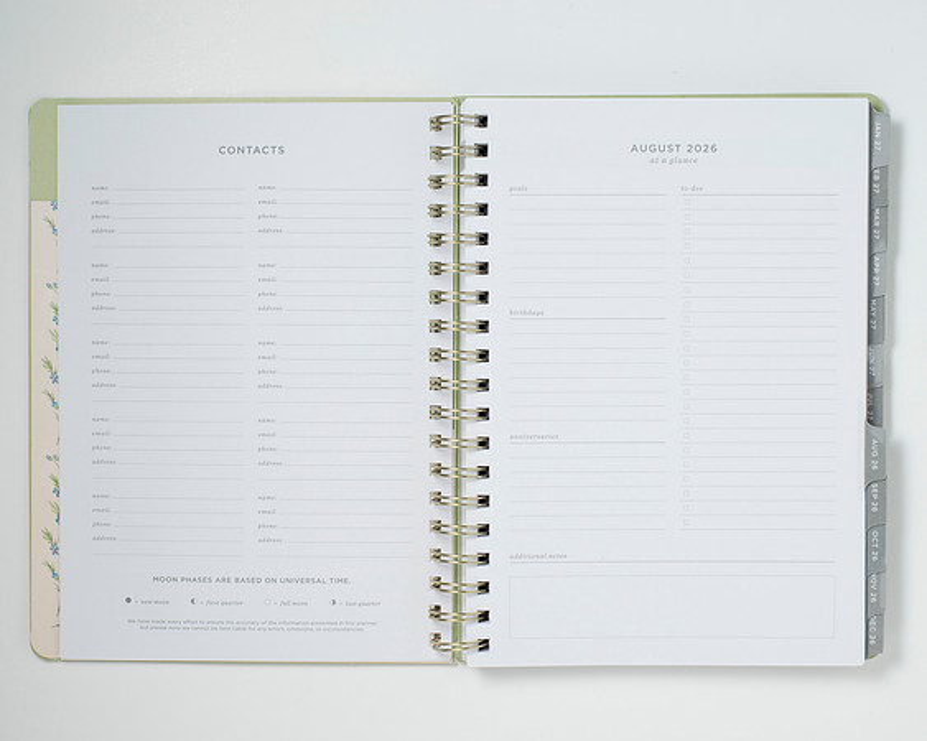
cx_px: 455
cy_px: 403
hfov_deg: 29.5
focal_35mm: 64
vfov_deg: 23.8
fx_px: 1761
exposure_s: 1/200
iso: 200
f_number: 9
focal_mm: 50
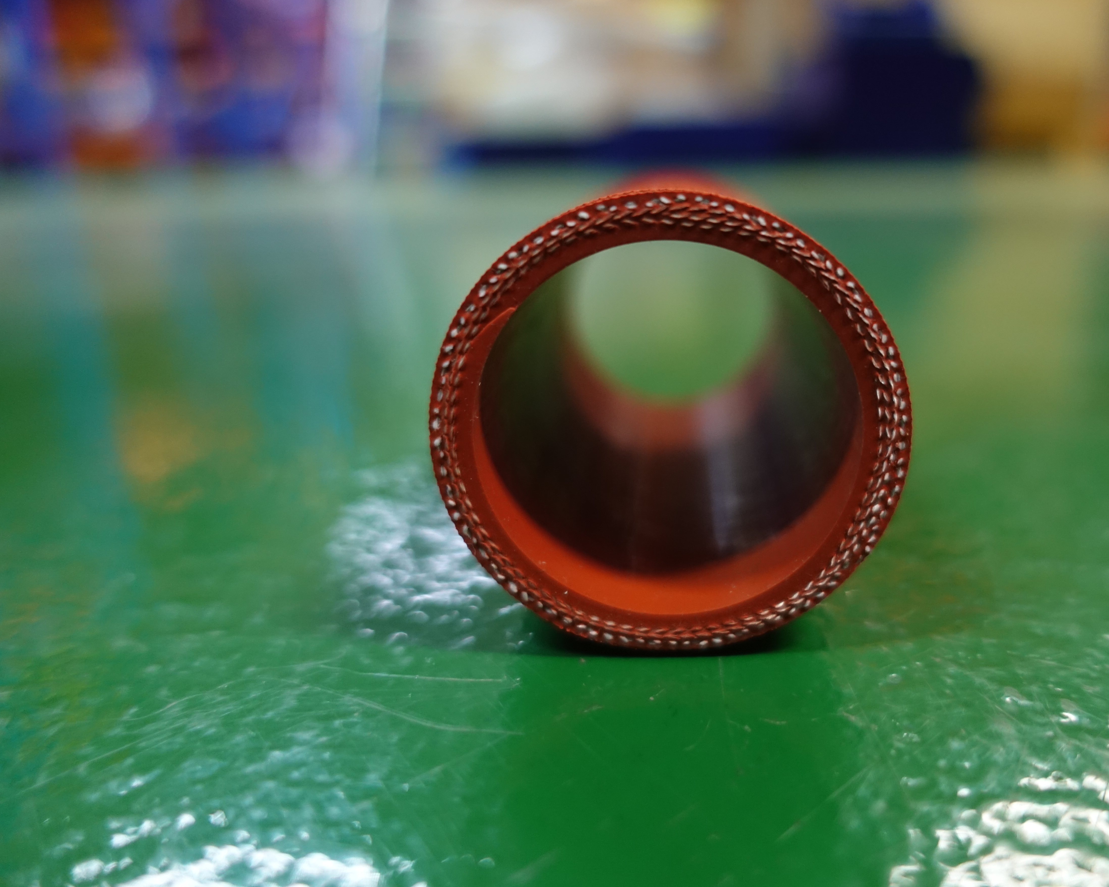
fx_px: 919
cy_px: 430
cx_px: 662
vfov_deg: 51.5
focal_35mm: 28
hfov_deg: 61.7
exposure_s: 1/30
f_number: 1.8
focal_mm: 8.84
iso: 640
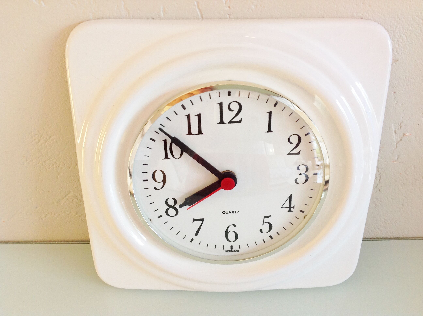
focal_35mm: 35
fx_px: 427
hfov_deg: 52.7
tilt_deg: -37.3
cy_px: 158
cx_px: 212
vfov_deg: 40.6
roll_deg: -0.5
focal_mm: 4.28
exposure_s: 1/17
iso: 125
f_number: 2.4
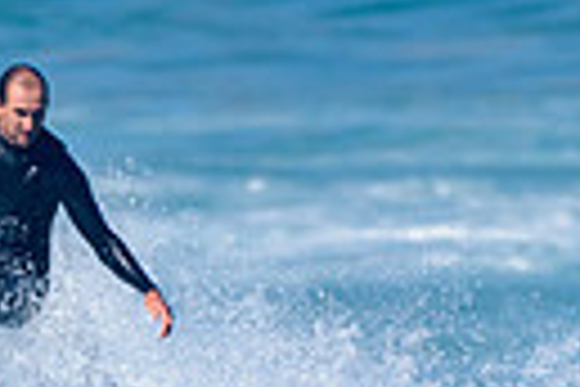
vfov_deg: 0.5
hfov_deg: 0.7
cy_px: 454
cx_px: 127
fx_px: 44399
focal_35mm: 2756
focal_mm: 500
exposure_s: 1/2000
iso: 250
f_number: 5.6
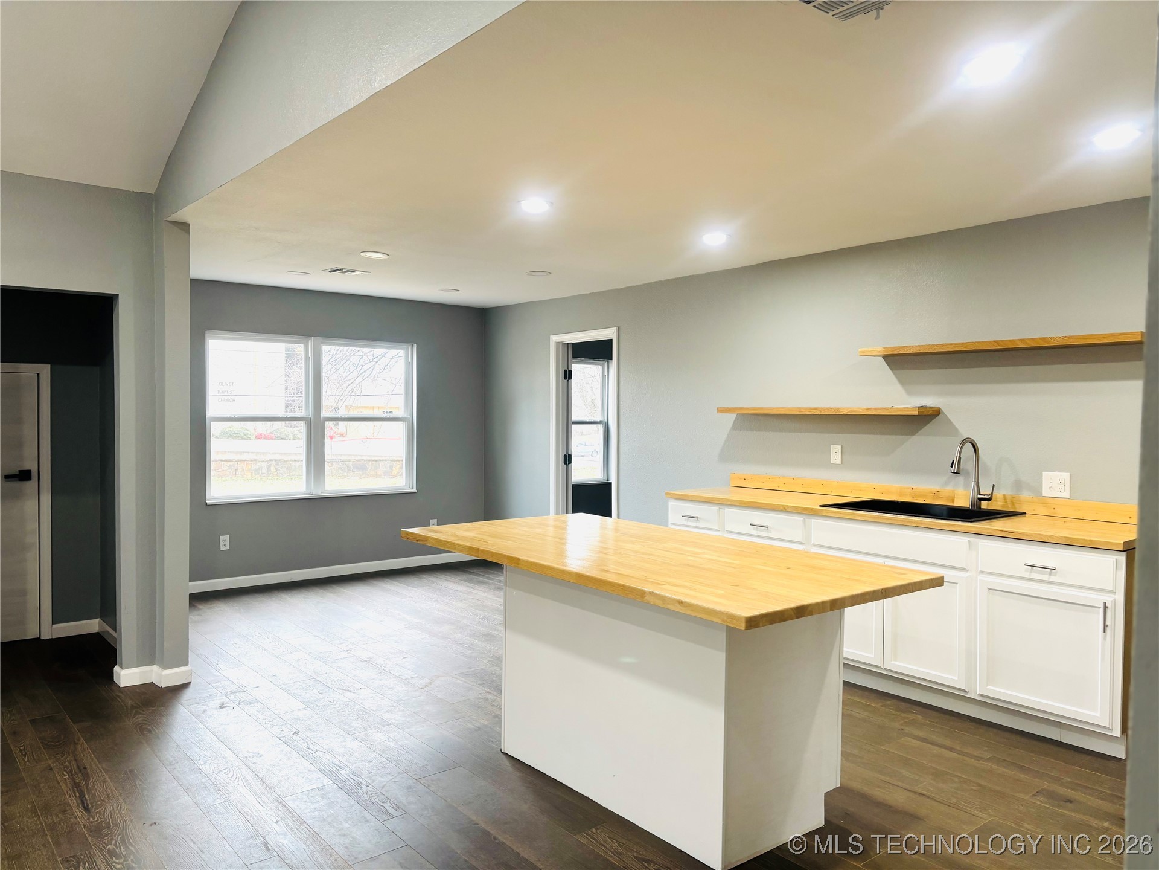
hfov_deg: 67.3
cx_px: 580
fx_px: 871
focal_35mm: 26
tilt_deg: -1.3
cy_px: 435
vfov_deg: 53.1
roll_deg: -0.8
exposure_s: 1/60
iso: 64
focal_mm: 5.96
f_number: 1.6
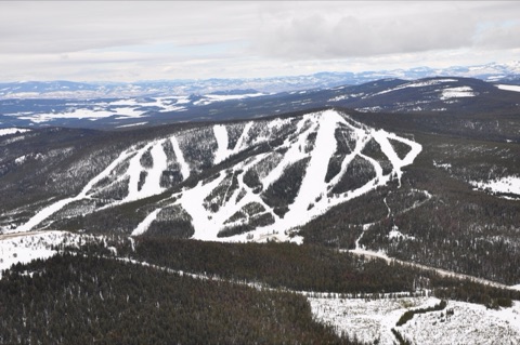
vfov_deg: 28.0
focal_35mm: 48
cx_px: 260
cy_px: 172
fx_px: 693
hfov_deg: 41.2
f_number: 9
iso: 200
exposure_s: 1/320
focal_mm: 32
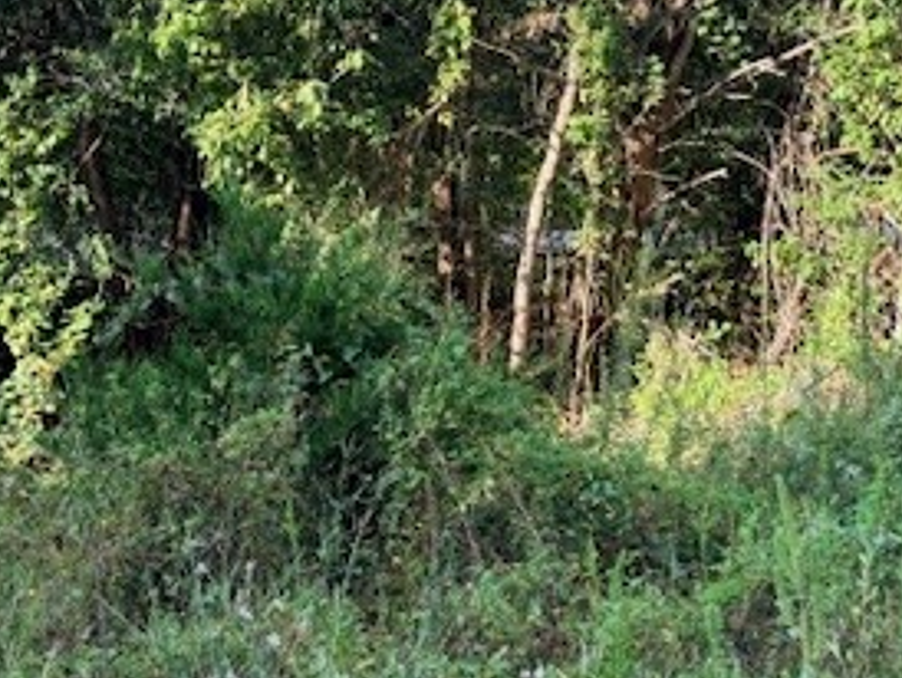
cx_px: 556
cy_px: 260
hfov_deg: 34.2
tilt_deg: -6.3
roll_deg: +1.4
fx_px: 1460
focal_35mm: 56
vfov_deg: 26.1
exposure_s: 1/677
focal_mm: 6.76
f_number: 1.78
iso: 100
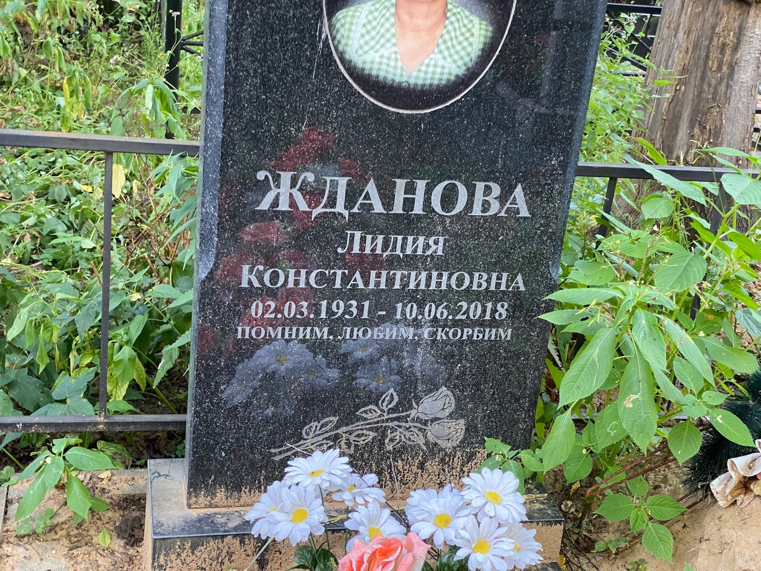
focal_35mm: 52
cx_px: 380
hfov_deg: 36.8
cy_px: 286
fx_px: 1143
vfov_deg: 28.0
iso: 160
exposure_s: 1/82
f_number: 2
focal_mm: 6
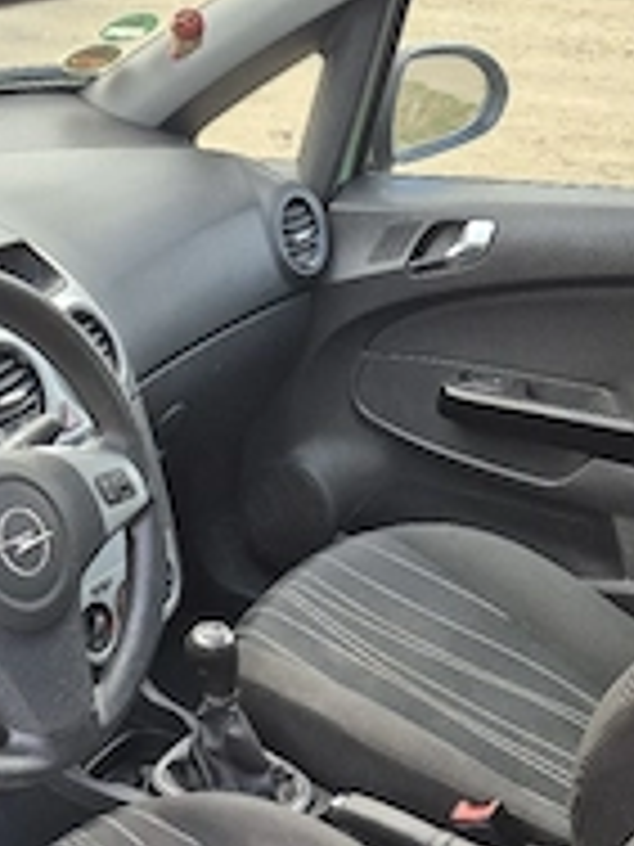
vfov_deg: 35.2
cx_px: 90
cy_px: 850
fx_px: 1197
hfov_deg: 28.7
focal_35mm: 49
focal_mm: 5.4
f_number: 1.8
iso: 160
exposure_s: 1/182
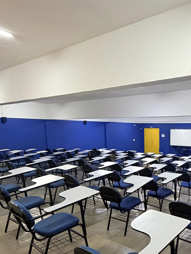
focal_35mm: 28
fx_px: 206
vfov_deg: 62.5
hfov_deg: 45.0
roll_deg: -0.6
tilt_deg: -7.9
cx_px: 173
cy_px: 159
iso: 320
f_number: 2.2
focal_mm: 2.22
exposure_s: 1/120
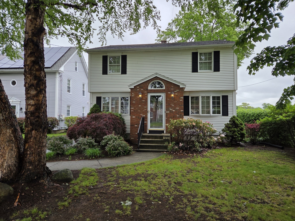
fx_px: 196
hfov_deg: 73.9
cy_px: 110
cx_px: 148
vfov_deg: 58.9
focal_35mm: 23
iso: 80
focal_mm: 5.4
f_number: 1.8
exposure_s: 1/2397
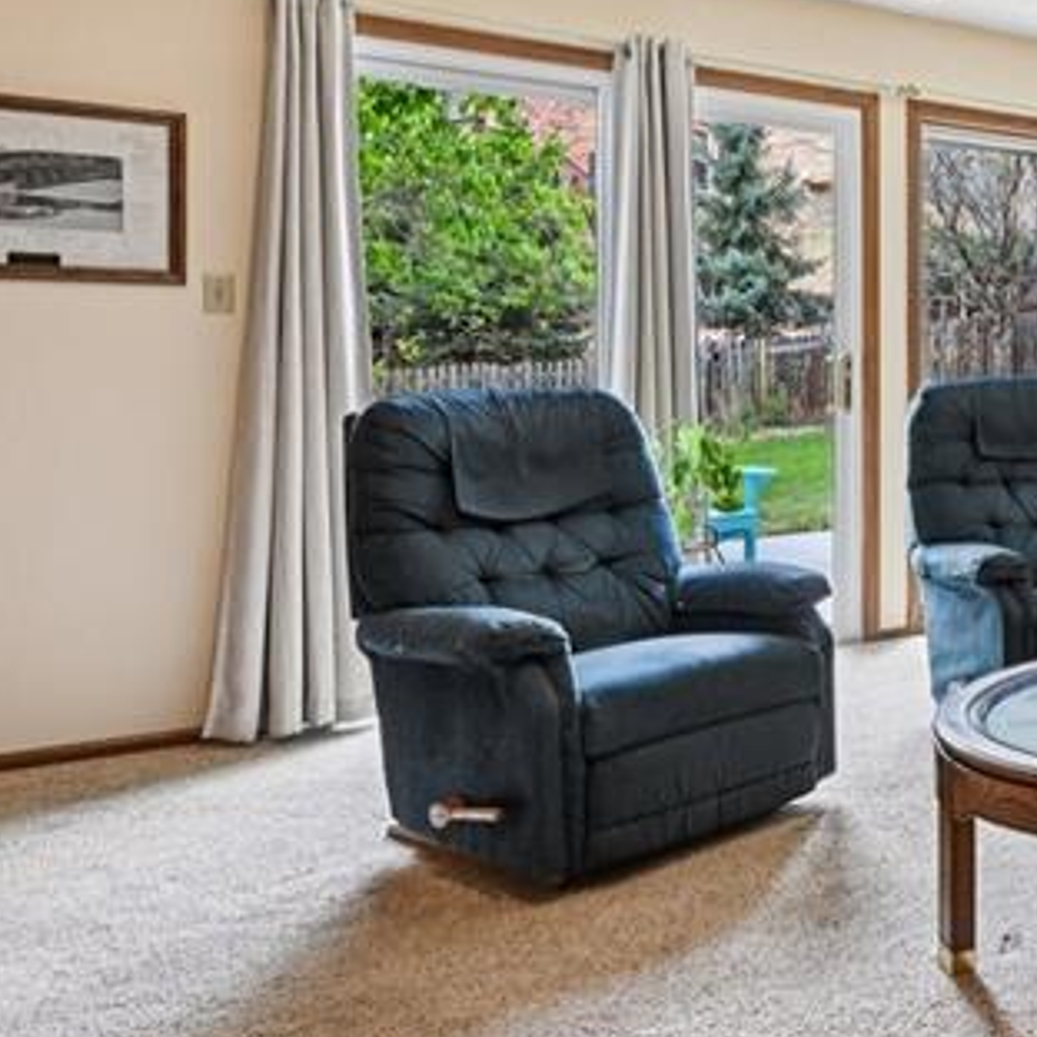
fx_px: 1322
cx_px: 1223
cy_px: 352
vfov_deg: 42.3
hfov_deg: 34.8
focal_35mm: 39
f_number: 11
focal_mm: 14
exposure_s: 1/8
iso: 400
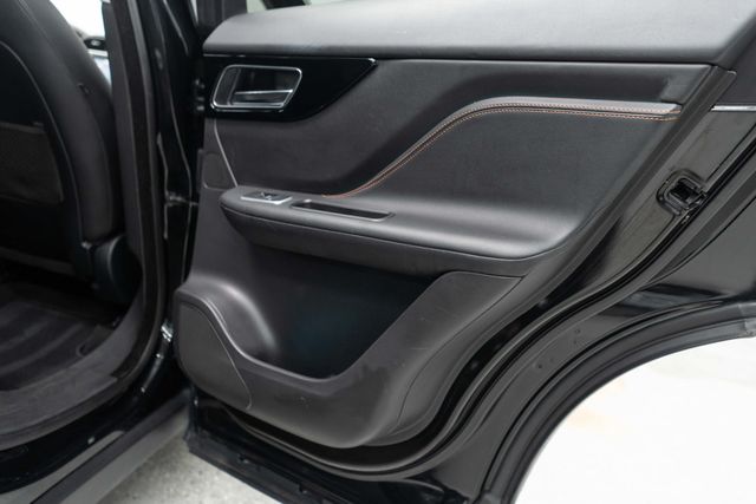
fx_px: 588
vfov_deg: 46.4
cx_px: 378
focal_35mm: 28
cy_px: 252
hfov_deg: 65.5
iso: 800
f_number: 3.2
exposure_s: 1/40
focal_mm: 28
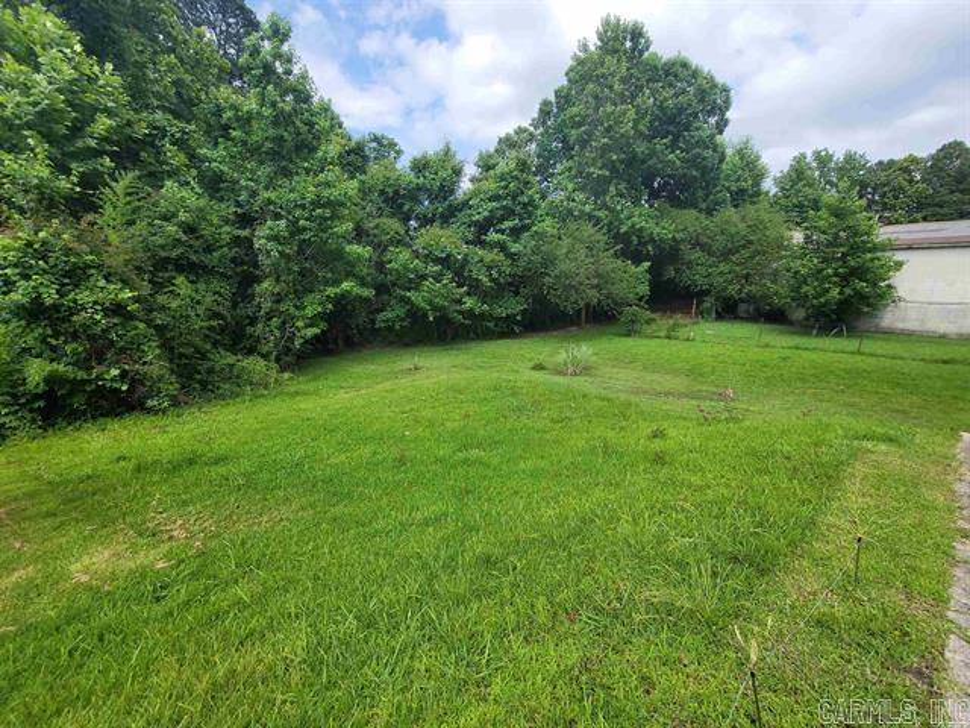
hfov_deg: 106.2
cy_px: 364
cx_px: 485
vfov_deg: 89.9
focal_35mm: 13
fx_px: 364
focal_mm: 2.2
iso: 64
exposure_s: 1/1242
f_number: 2.2
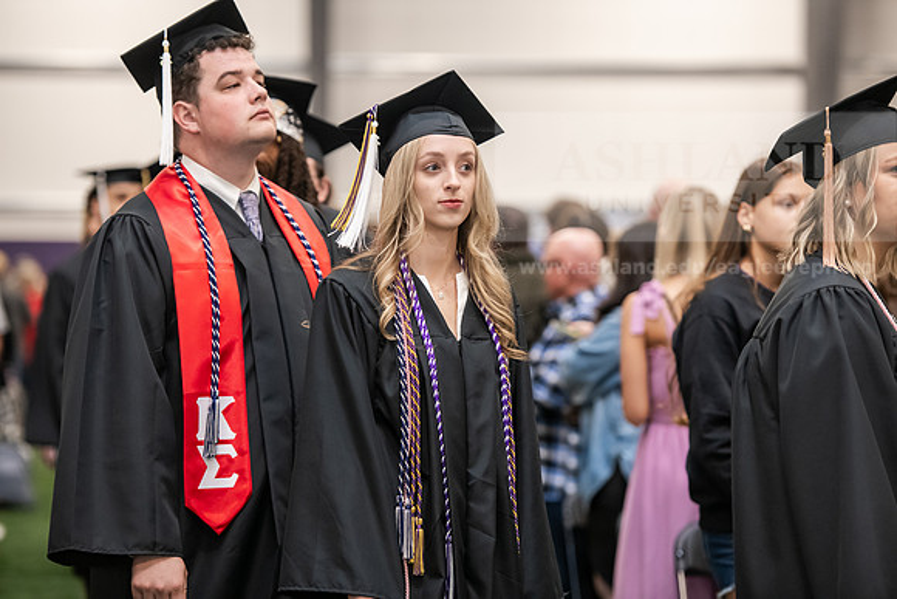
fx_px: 3364
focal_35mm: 135
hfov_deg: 15.2
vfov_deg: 10.2
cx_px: 448
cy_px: 300
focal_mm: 135
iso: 2500
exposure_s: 1/200
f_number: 3.2
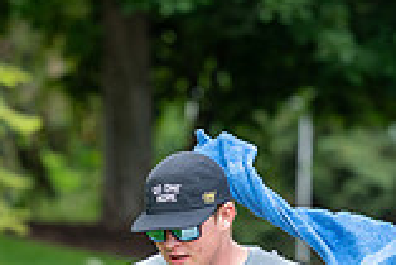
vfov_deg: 3.6
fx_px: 4239
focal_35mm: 385
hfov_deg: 5.3
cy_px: 312
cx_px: 202
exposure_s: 1/1250
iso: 200
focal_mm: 104
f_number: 2.8
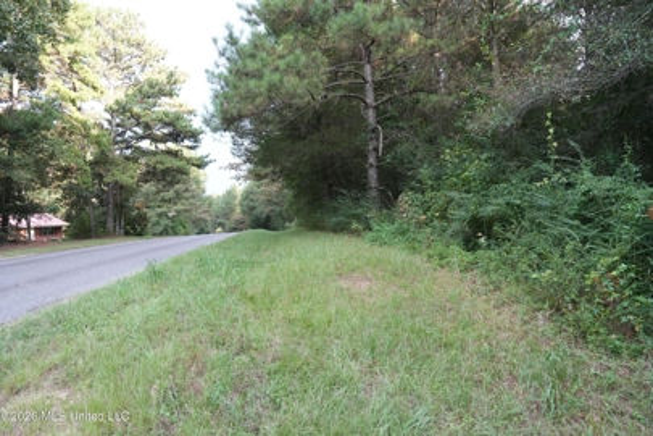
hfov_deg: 73.7
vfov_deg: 53.1
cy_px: 218
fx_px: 435
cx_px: 326
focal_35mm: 24
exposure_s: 1/100
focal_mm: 24
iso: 500
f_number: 5
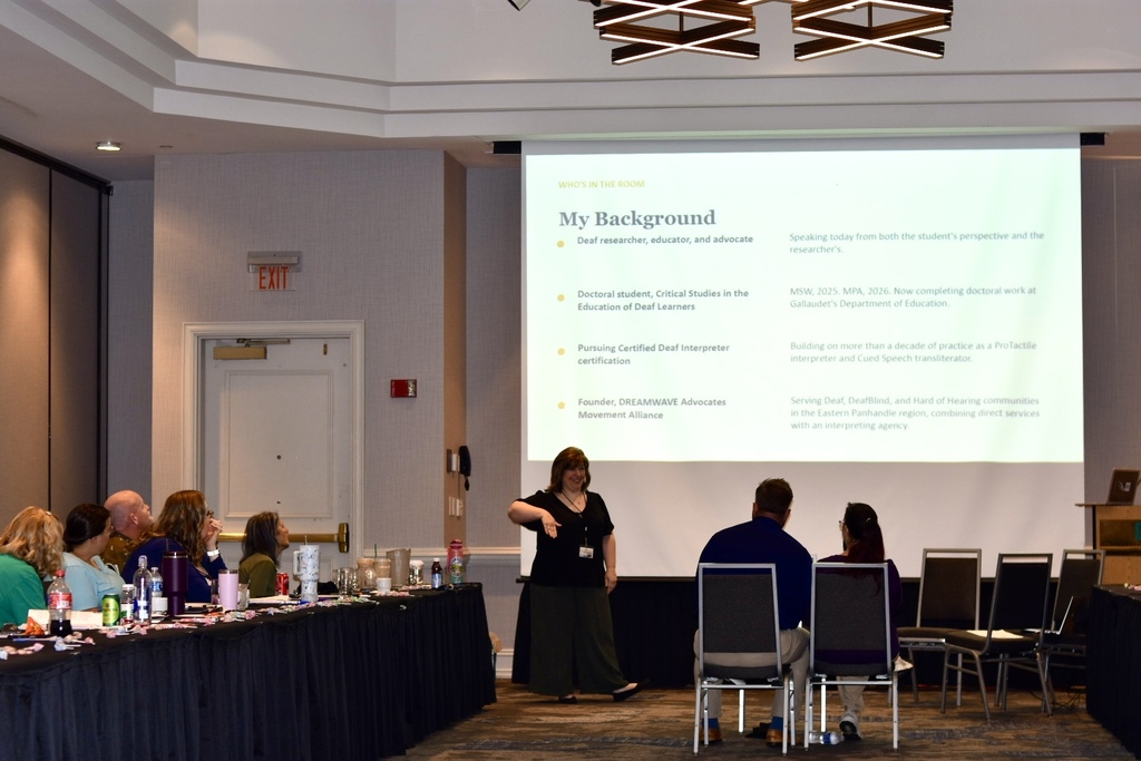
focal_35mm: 75
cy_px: 380
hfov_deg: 27.0
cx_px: 570
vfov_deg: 18.2
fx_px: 2377
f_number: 2.8
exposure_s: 1/125
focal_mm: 50
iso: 360
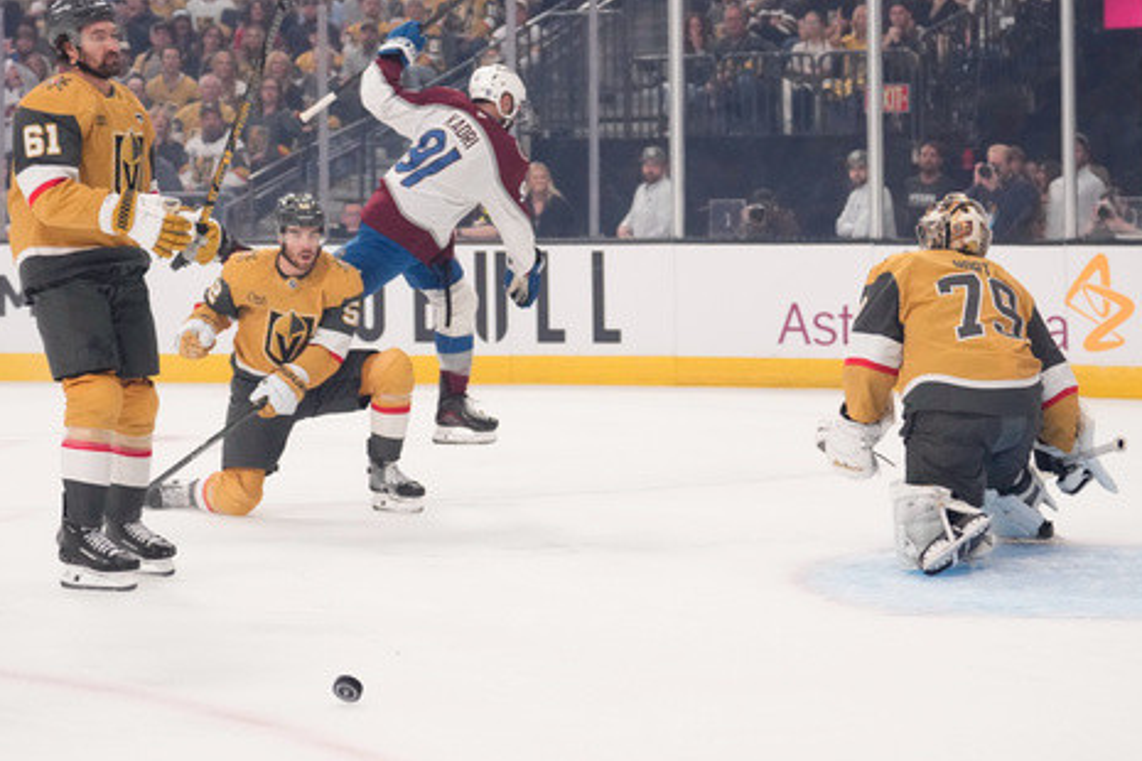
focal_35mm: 77
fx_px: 2442
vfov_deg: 17.7
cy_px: 357
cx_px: 560
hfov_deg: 26.3
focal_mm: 70
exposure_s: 1/2500
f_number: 2.8
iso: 4000
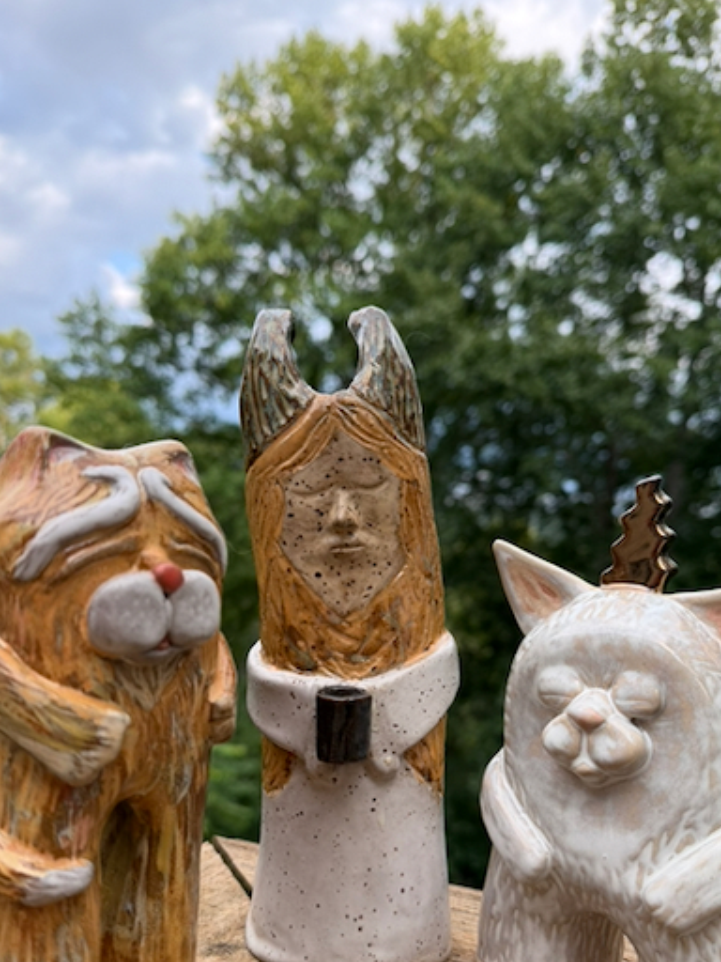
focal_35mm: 30
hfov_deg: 46.8
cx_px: 349
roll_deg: -3.1
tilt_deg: +1.1
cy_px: 566
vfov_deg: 59.6
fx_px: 833
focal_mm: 6.76
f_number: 1.78
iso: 100
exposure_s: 1/504
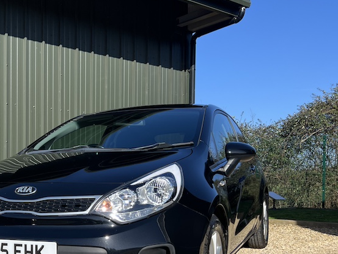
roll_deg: +0.7
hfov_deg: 39.8
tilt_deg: +0.7
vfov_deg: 30.6
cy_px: 172
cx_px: 105
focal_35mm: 47
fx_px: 459
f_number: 1.5
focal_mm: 5.7
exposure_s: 1/3831
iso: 50
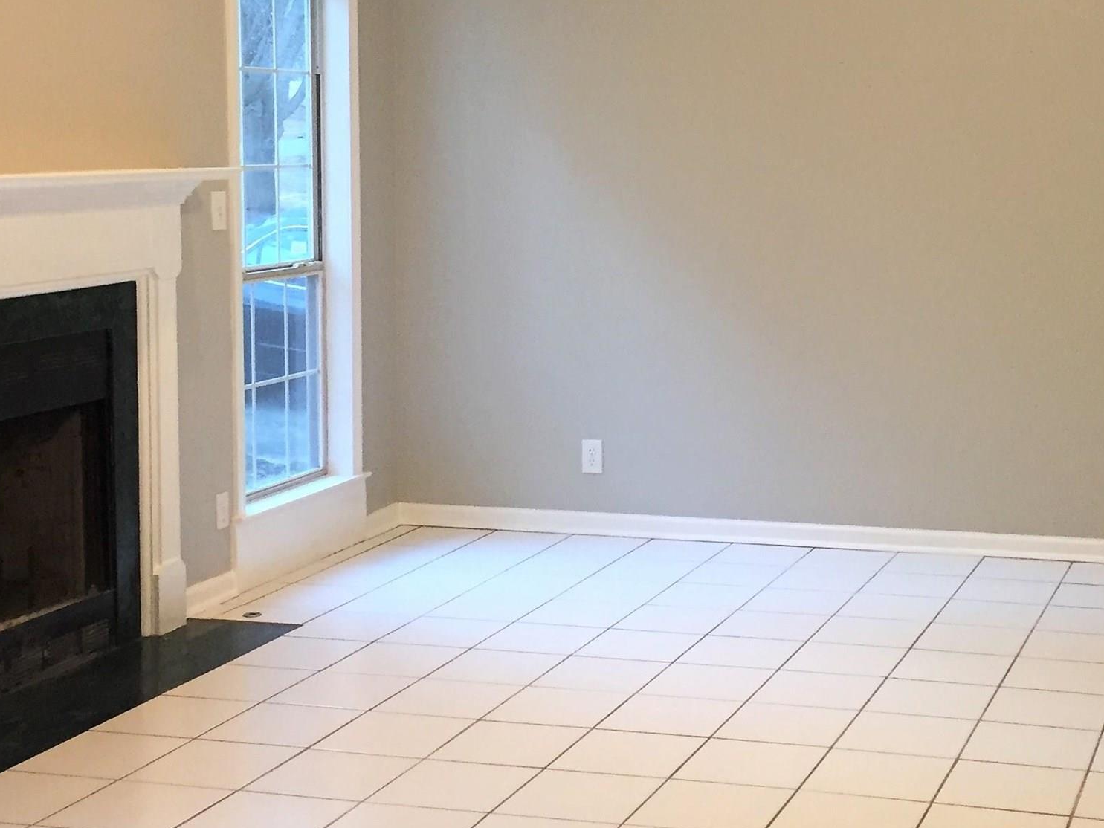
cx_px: 790
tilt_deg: -2.2
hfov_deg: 31.8
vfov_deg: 24.2
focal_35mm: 60
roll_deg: +0.4
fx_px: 1914
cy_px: 213
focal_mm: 4.15
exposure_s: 1/30
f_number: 2.2
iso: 125
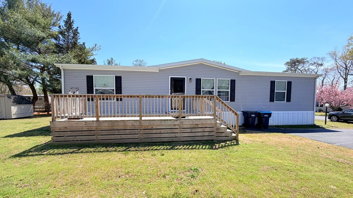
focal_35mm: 16
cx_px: 178
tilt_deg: -2.9
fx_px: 150
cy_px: 108
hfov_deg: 99.4
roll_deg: -0.6
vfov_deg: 66.9
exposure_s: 1/779
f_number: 2.2
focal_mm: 2.22
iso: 20
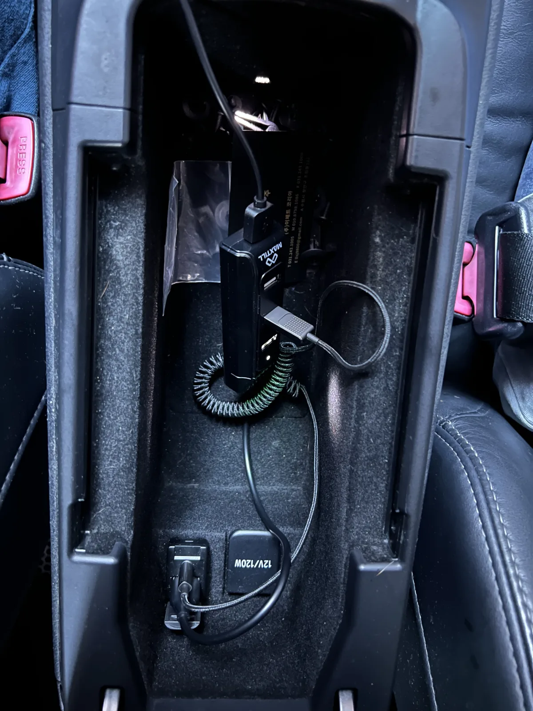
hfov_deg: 53.1
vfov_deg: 67.3
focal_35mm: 26
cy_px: 356
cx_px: 266
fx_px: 534
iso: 1000
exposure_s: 1/5
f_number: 1.5
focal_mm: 5.7
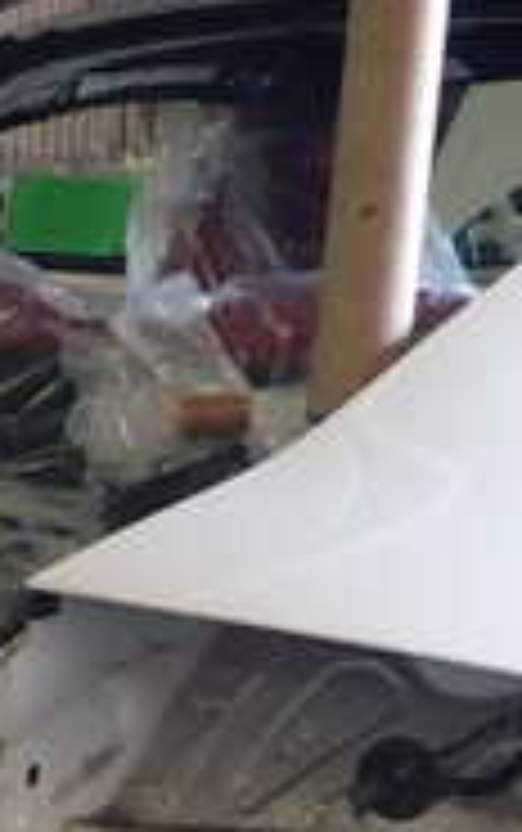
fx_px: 1953
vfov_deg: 22.5
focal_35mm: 86
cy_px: 953
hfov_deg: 14.5
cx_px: -180
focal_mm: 4.5
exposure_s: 1/60
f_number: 2
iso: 160
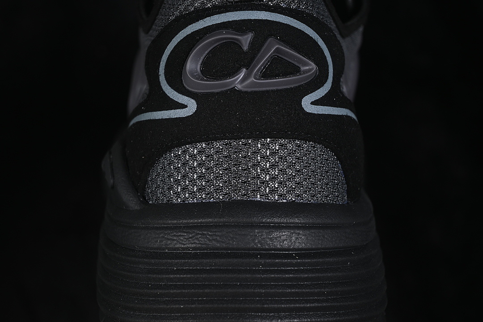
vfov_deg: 18.2
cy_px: 161
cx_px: 242
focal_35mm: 75
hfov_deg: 27.0
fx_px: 1006
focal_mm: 50
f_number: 6.3
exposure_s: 1/60
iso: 160
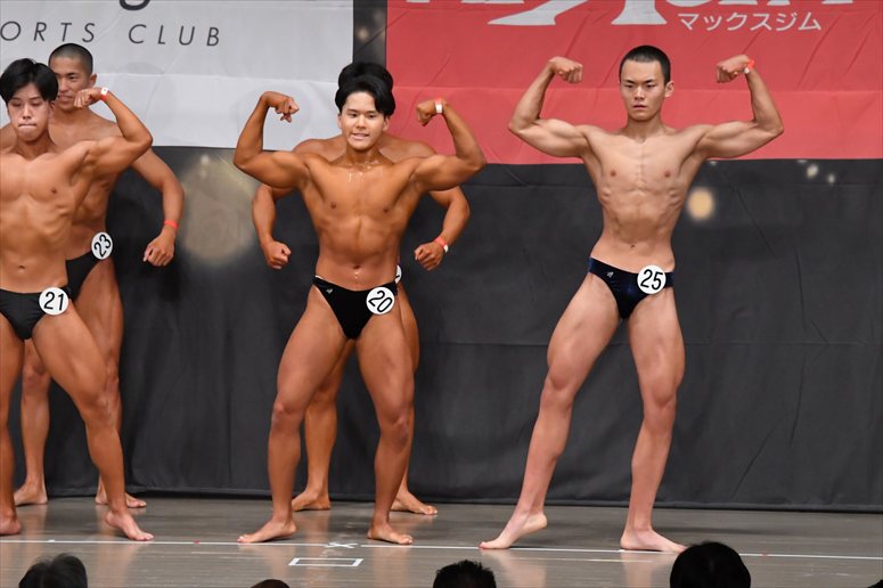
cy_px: 294
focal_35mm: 217
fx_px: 5320
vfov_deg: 6.3
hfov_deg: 9.5
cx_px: 442
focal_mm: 145
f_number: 5.6
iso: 5000
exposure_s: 1/400
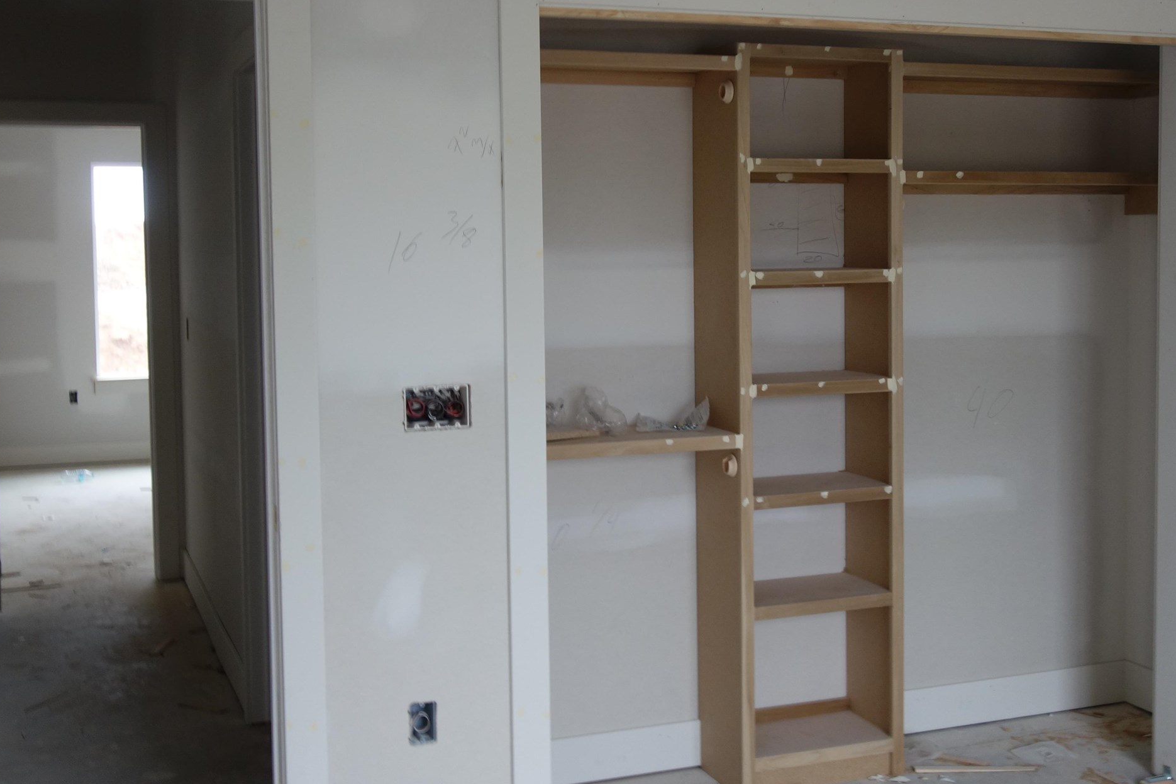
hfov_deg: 42.7
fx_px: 1503
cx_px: 665
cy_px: 321
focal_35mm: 46
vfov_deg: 29.2
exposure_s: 1/30
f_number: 2
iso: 125
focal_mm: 10.53
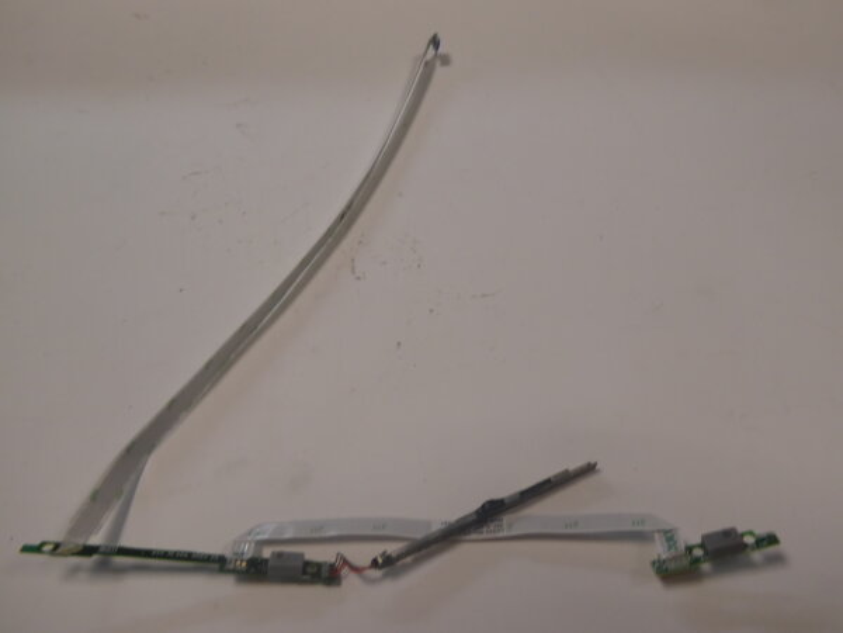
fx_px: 706
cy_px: 316
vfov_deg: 48.2
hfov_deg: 61.7
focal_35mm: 29
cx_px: 422
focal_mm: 5
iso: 160
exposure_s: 1/60
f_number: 3.5
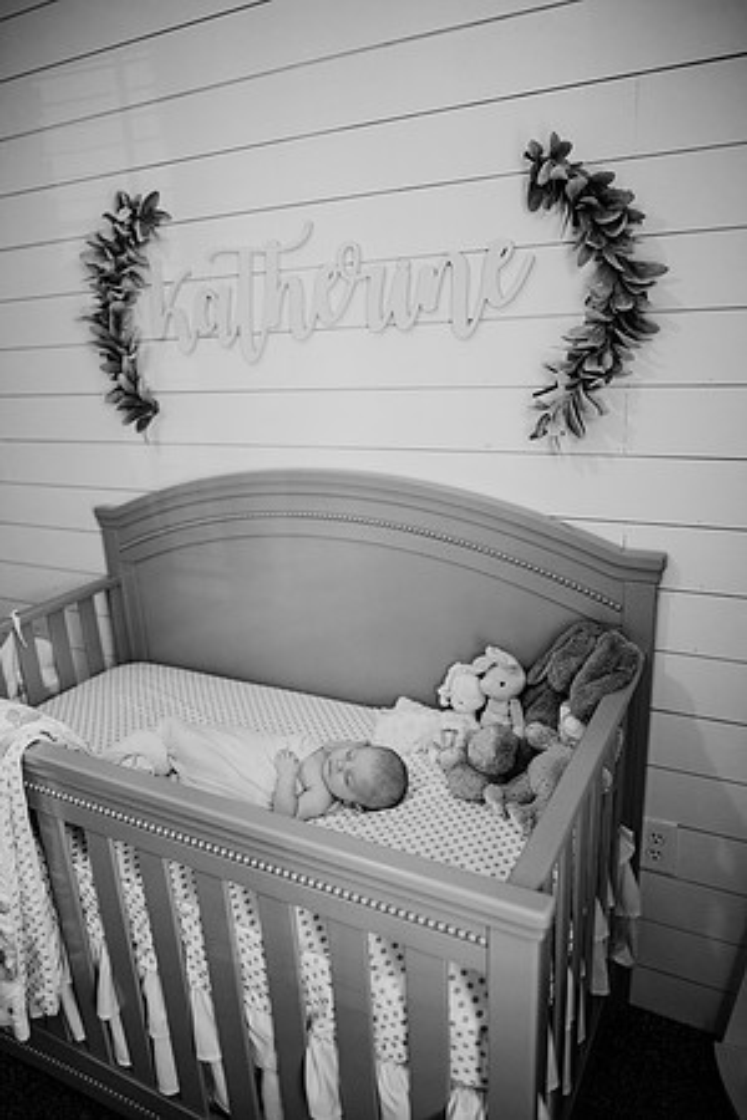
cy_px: 560
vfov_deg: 73.7
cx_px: 374
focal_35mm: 24
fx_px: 747
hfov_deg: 53.1
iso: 640
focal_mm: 24
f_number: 2
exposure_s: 1/320
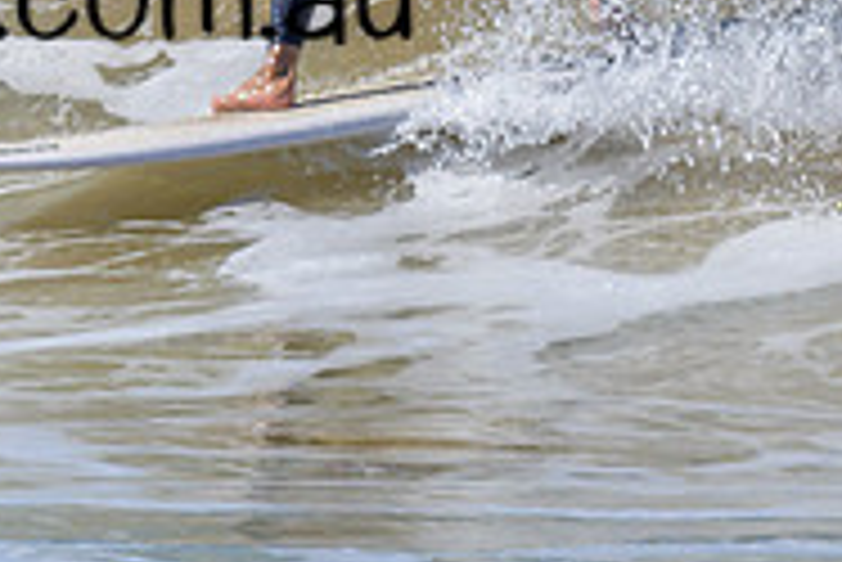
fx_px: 79535
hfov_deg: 0.6
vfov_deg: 0.4
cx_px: 187
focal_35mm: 3398
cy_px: -60
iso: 280
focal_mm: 800
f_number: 6.3
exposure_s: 1/2000
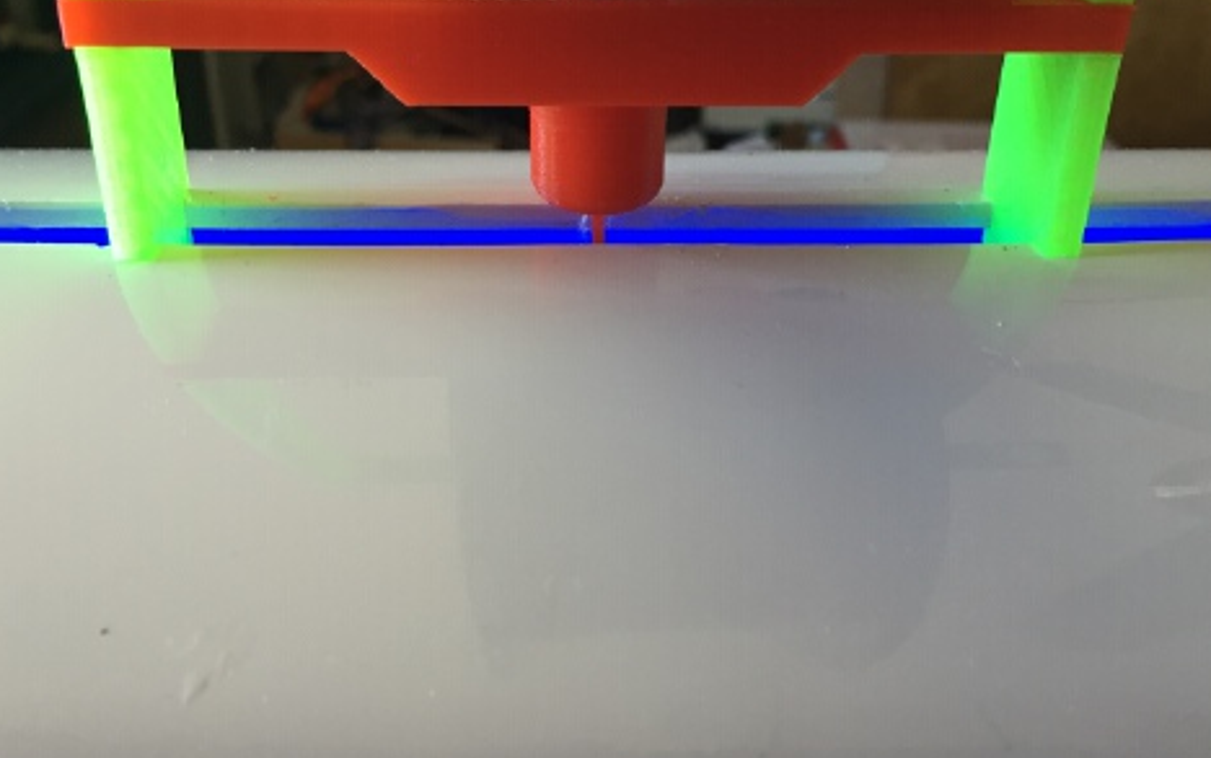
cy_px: 316
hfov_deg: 55.3
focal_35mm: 35
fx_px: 1156
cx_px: 615
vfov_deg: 36.2
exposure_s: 1/30
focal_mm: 4.15
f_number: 2.2
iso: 80
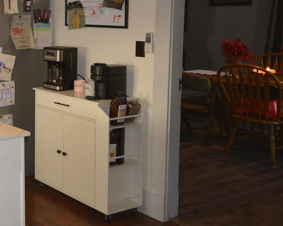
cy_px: 37
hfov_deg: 27.6
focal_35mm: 52
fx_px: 433
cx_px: -117
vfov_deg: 28.5
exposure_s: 1/60
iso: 720
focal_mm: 11.5
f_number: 4.2
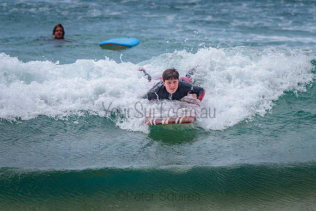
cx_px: 161
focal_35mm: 392
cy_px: 82
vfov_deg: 3.5
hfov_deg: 5.3
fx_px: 3444
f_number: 5.6
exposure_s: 1/2000
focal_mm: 320
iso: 140
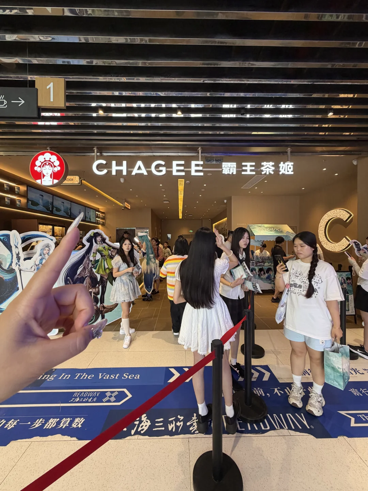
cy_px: 246
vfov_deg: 102.1
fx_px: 198
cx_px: 184
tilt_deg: -1.1
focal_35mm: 14
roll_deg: +0.2
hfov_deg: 85.7
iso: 125
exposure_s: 1/100
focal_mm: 2.22
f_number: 2.2
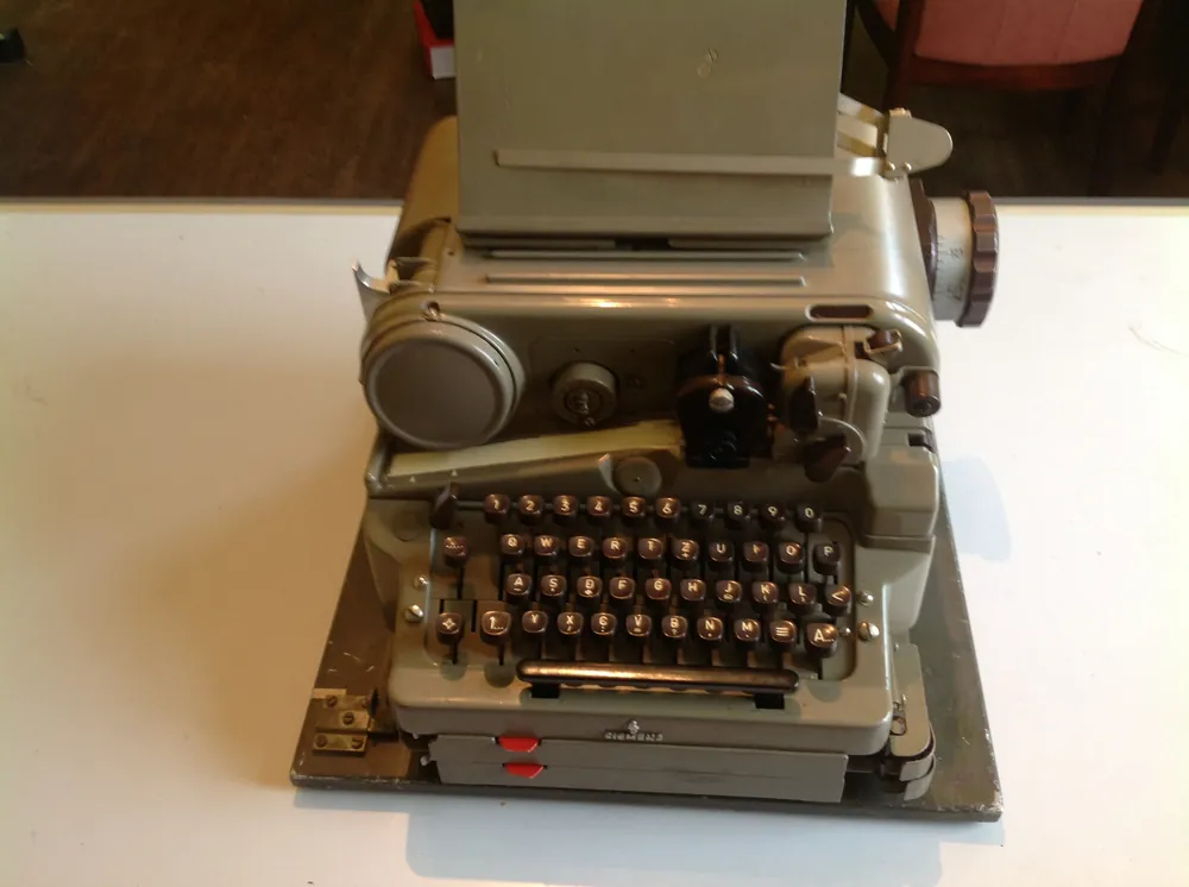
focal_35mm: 35
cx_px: 594
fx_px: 1200
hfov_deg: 52.7
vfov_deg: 40.6
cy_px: 444
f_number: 2.4
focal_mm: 4.28
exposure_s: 1/15
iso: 80
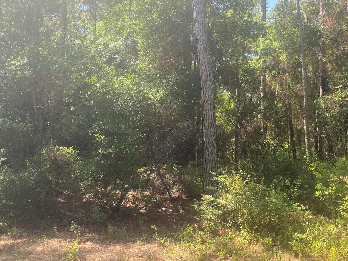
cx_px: 206
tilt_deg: +4.9
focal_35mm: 36
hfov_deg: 51.1
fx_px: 362
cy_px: 107
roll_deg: -0.5
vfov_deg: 39.5
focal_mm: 4.25
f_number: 1.8
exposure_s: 1/374
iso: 32
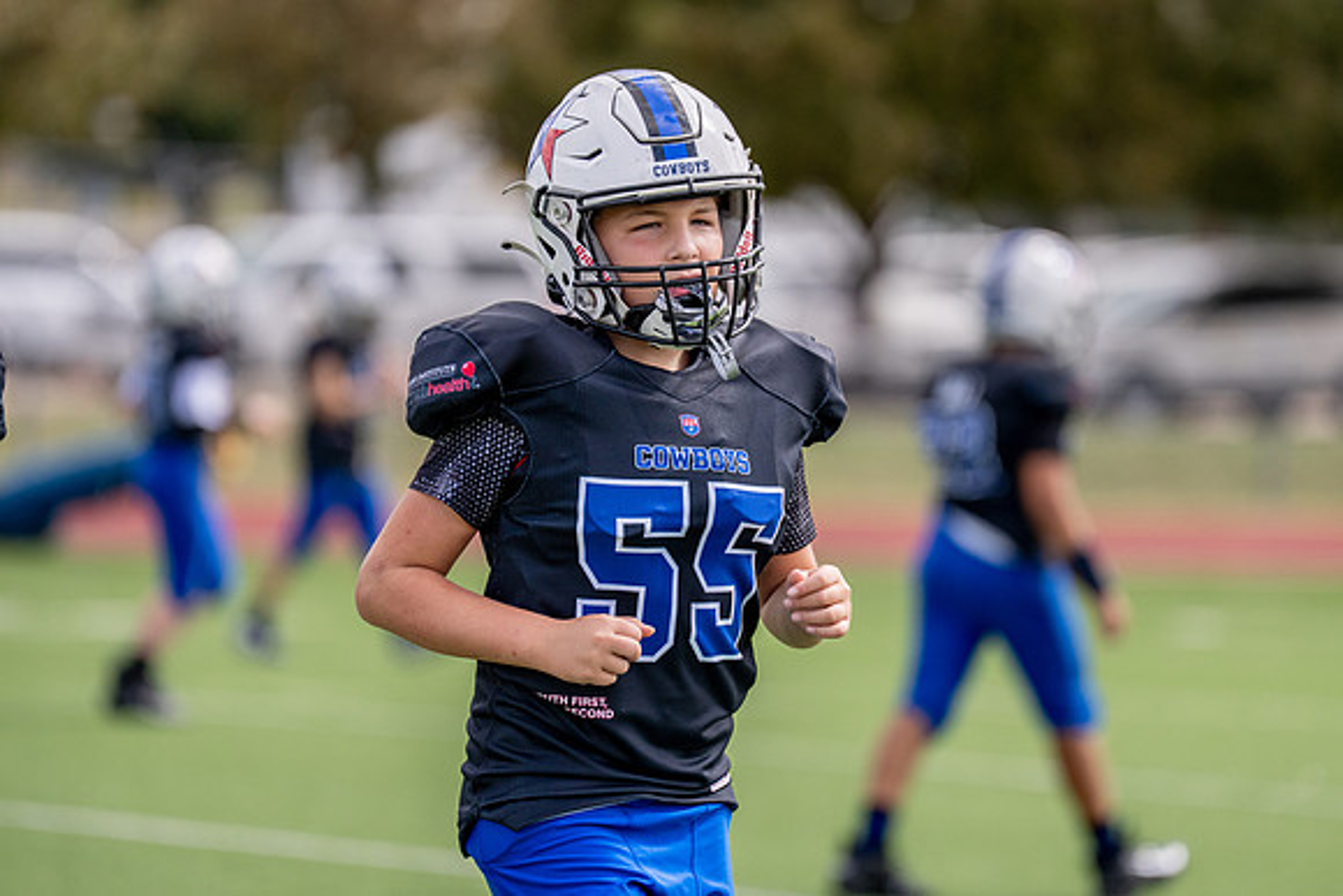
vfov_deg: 4.7
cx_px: 729
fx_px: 10907
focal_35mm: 292
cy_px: 443
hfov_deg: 7.0
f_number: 2.8
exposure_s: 1/4000
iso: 250
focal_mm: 200
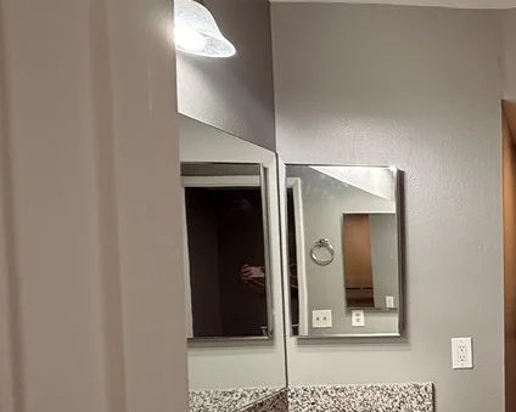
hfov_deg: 39.7
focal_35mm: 33
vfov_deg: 43.5
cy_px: 294
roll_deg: -0.3
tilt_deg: -3.1
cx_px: 613
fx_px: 504
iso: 320
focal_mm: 2.22
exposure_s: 1/120
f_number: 2.2
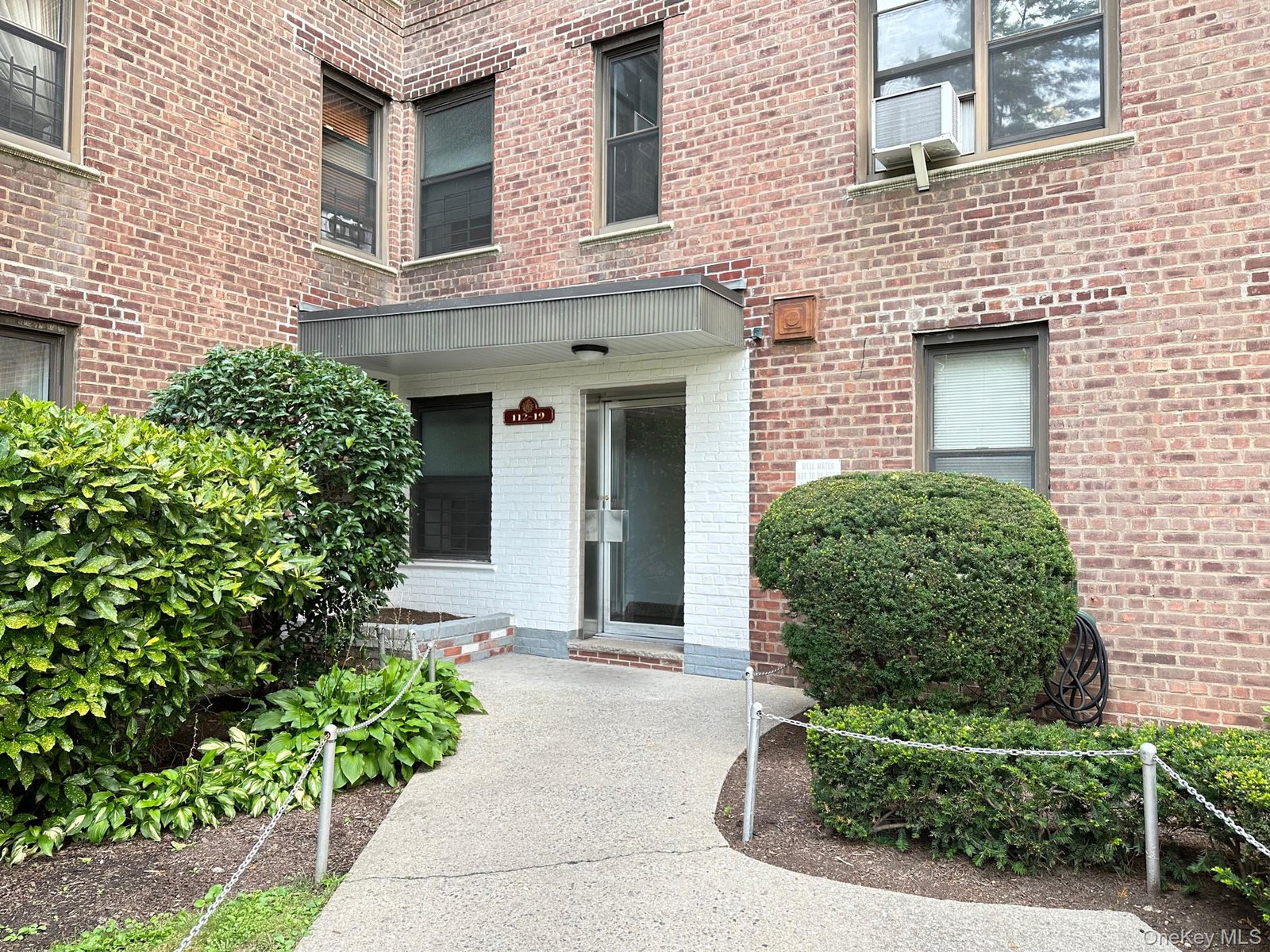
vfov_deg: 56.8
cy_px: 476
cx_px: 635
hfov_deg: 71.6
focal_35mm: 24
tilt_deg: +1.6
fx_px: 881
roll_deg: -0.4
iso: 100
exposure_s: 1/121
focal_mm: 6.86
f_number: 1.78
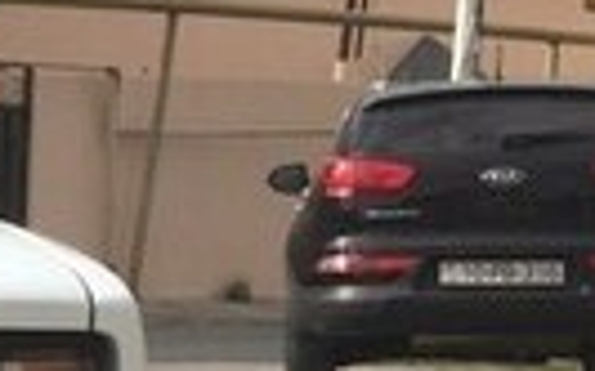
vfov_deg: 8.4
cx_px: -667
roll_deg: +0.3
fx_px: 2480
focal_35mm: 153
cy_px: 489
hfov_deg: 11.9
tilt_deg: -9.4
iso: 32
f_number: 2.2
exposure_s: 1/2160
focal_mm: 4.15
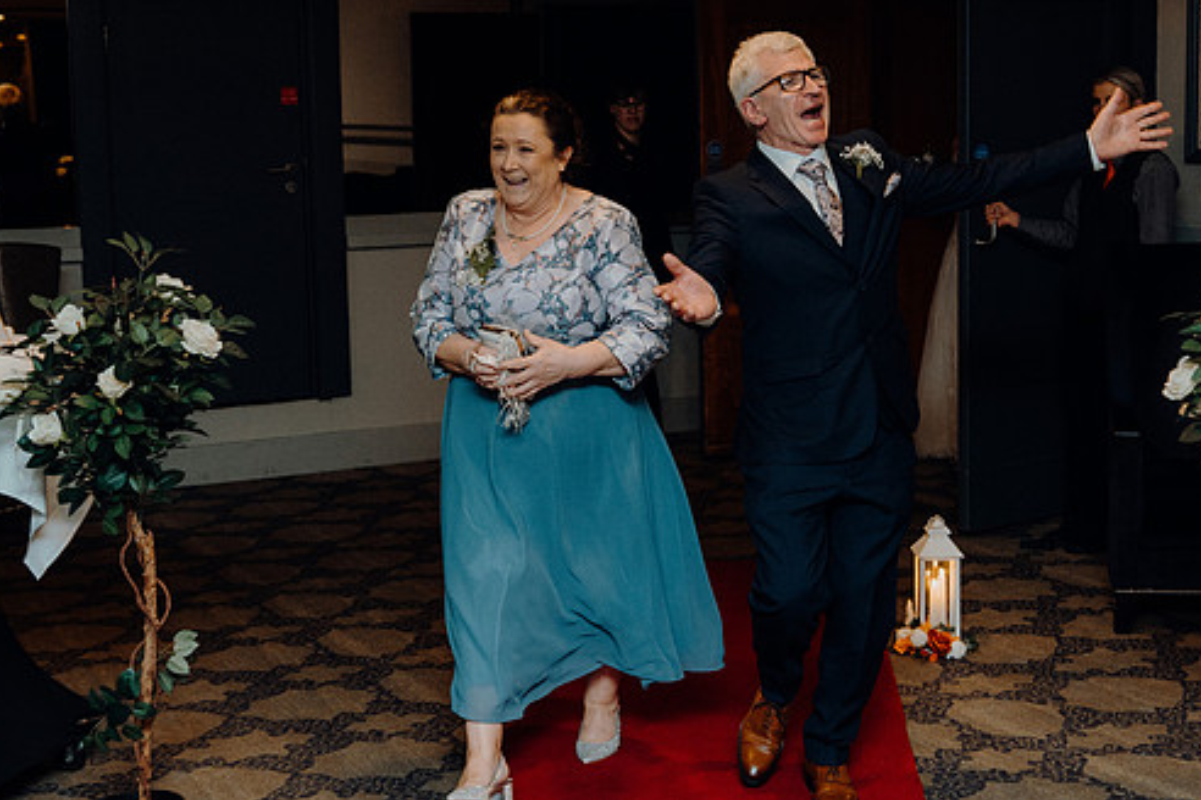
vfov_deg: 23.0
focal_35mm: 59
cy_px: 333
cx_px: 615
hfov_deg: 33.9
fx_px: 1968
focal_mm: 50
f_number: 3.5
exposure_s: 1/160
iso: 2500
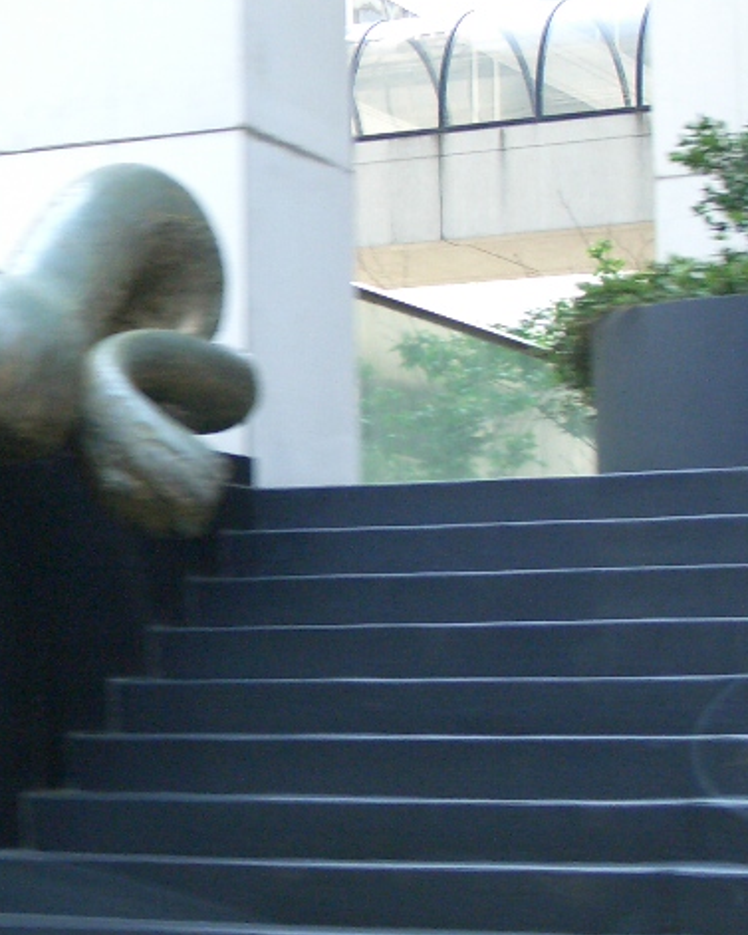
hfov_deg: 13.0
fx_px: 3154
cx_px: -260
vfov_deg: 16.9
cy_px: 415
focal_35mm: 114
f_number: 3
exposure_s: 1/100
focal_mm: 9.2
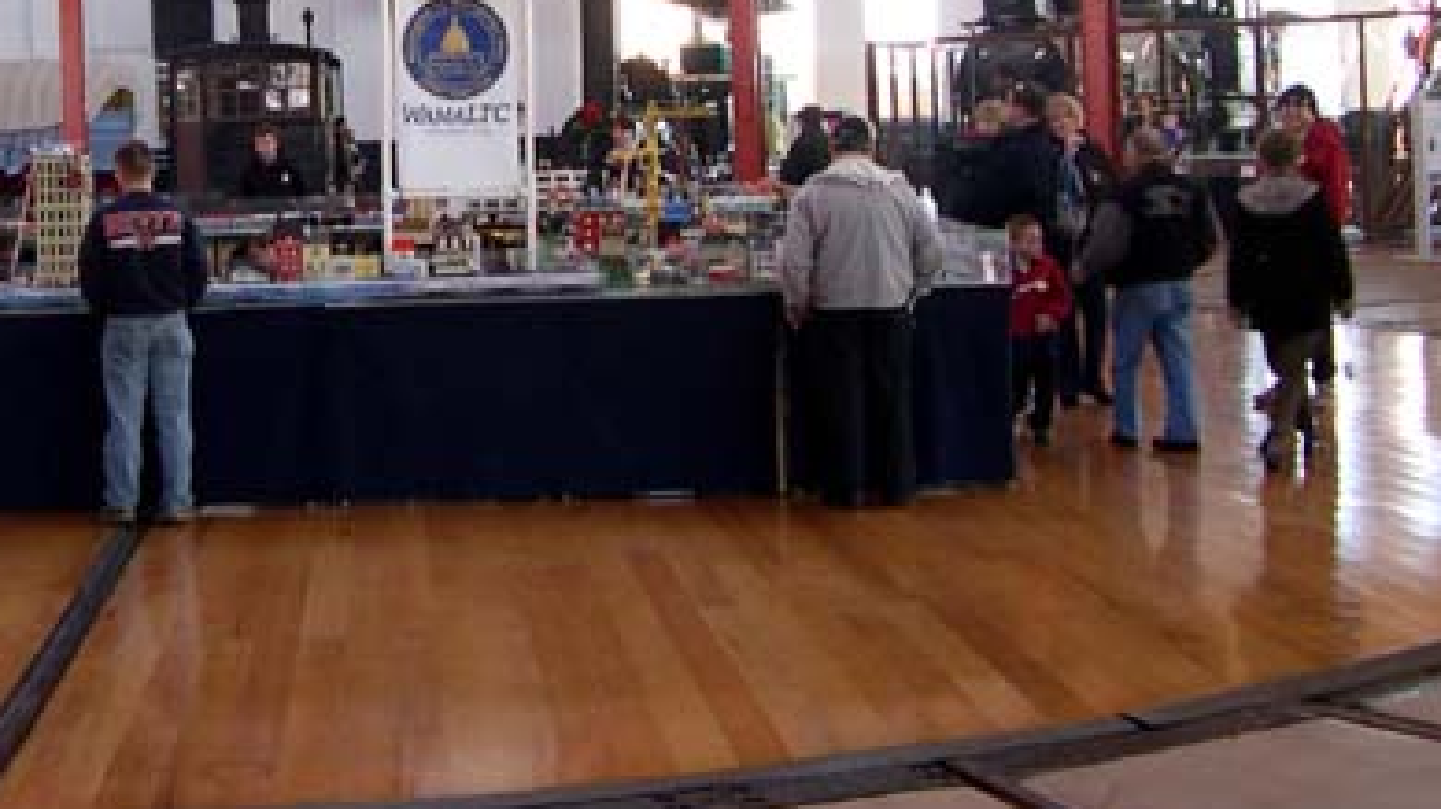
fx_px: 3246
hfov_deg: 24.4
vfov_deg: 14.1
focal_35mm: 85
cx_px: 177
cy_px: 137
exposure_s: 1/11.3
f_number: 2.8
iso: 100
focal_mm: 8
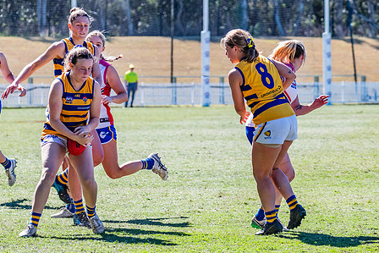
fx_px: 3001
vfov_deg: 4.8
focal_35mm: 285
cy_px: 57
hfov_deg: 7.2
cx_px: 108
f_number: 6.3
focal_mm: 170
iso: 800
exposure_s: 1/1600
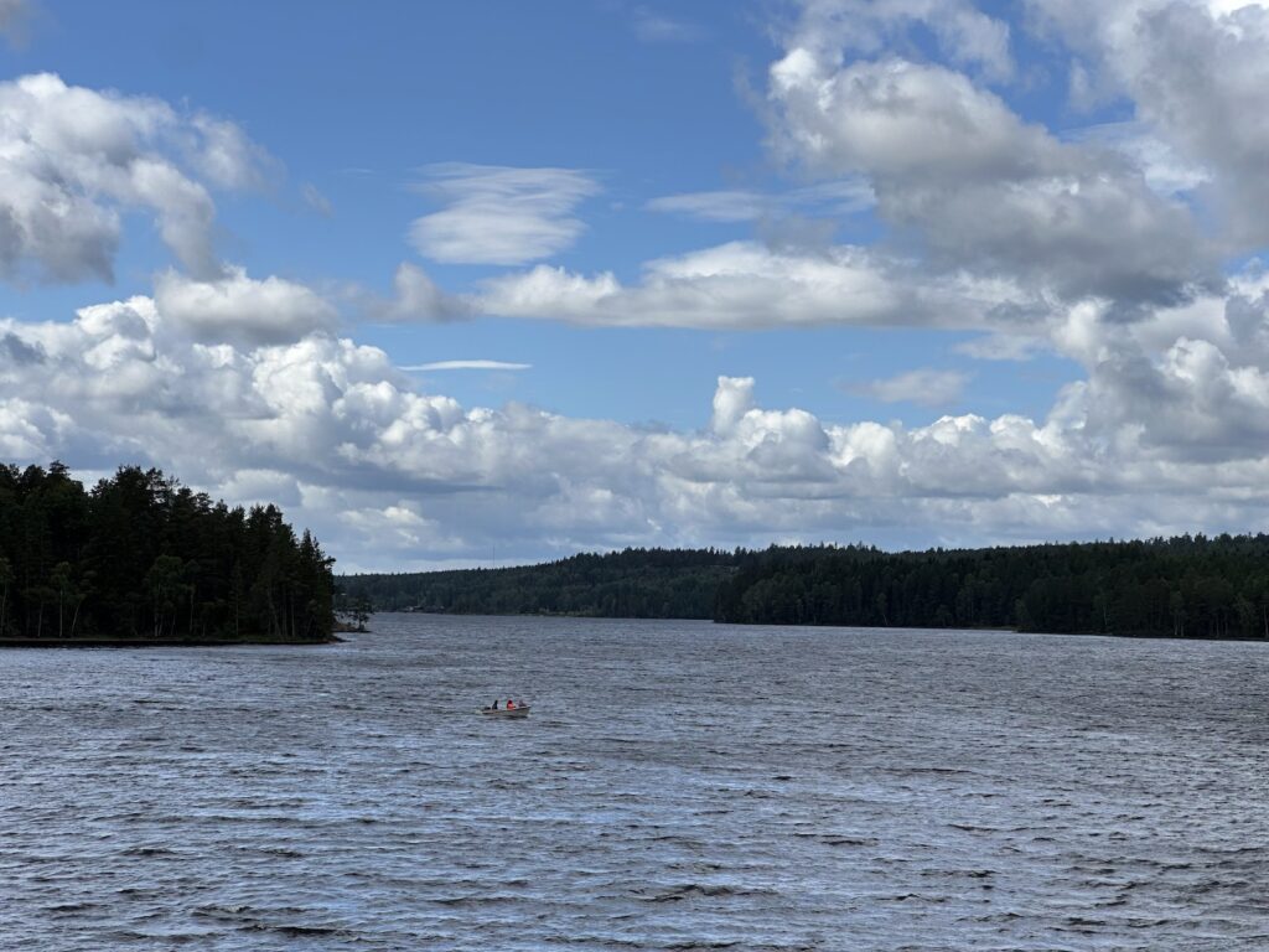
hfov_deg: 25.3
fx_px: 2823
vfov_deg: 19.1
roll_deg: -0.9
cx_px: 634
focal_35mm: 77
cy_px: 476
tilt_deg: +3.8
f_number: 2.8
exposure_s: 1/717
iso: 32
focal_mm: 9
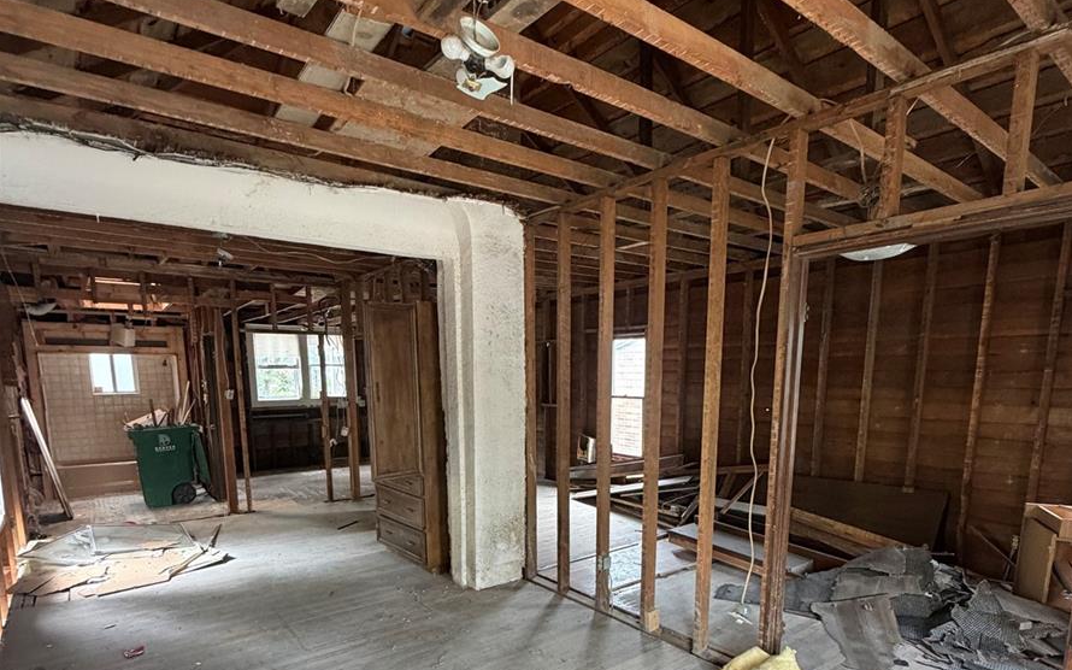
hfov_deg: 85.1
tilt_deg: -7.4
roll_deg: -0.3
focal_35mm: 20
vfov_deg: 57.8
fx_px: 584
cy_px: 466
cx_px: 541
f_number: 2.2
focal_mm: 2.22
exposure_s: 1/61
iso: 320
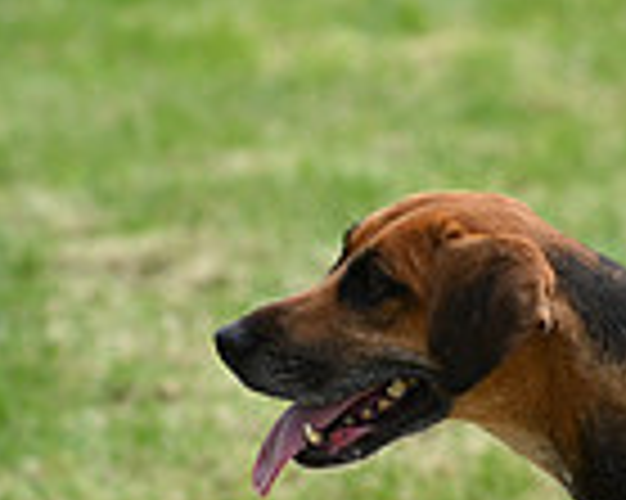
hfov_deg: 4.0
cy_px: 534
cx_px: 1184
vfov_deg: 3.2
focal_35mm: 478
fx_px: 8850
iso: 200
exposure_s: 1/1000
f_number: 4.5
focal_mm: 122
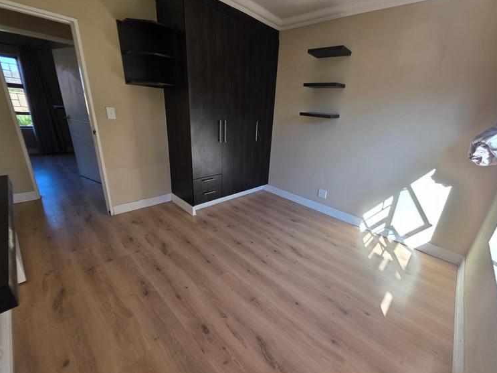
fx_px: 201
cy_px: 187
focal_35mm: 14
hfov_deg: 101.9
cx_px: 266
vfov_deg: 85.7
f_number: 1.9
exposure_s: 1/100
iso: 25
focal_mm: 2.2
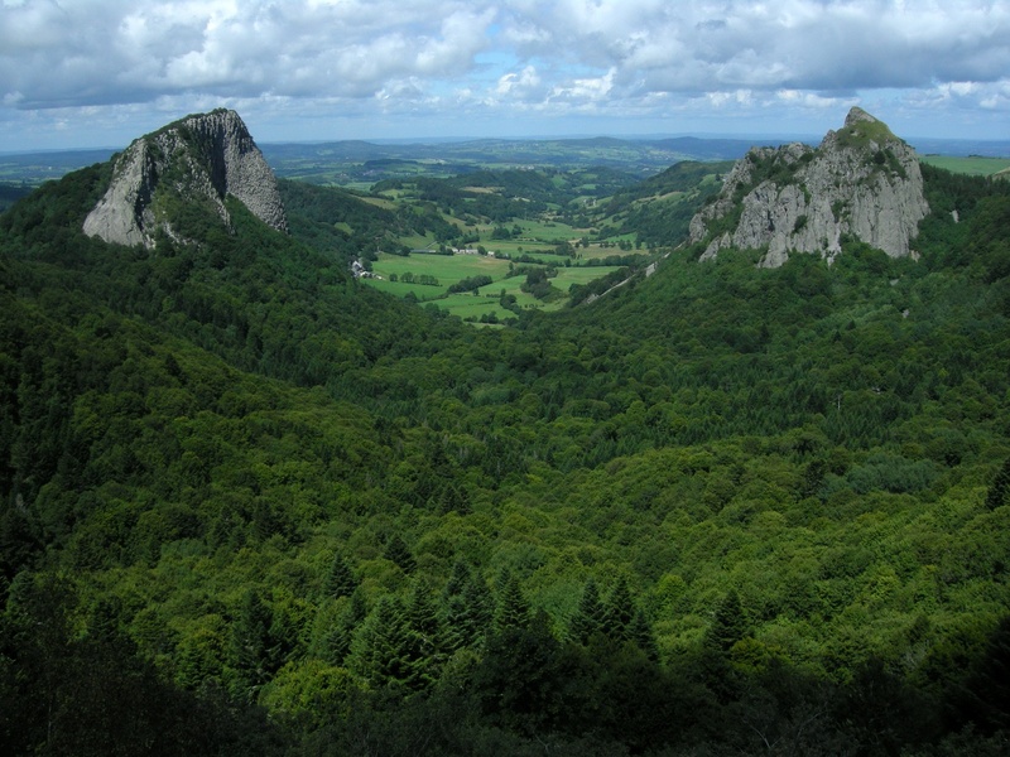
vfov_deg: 39.7
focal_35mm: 36
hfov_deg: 51.4
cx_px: 505
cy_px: 378
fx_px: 1050
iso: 100
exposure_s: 1/450
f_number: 6.8
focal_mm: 7.5
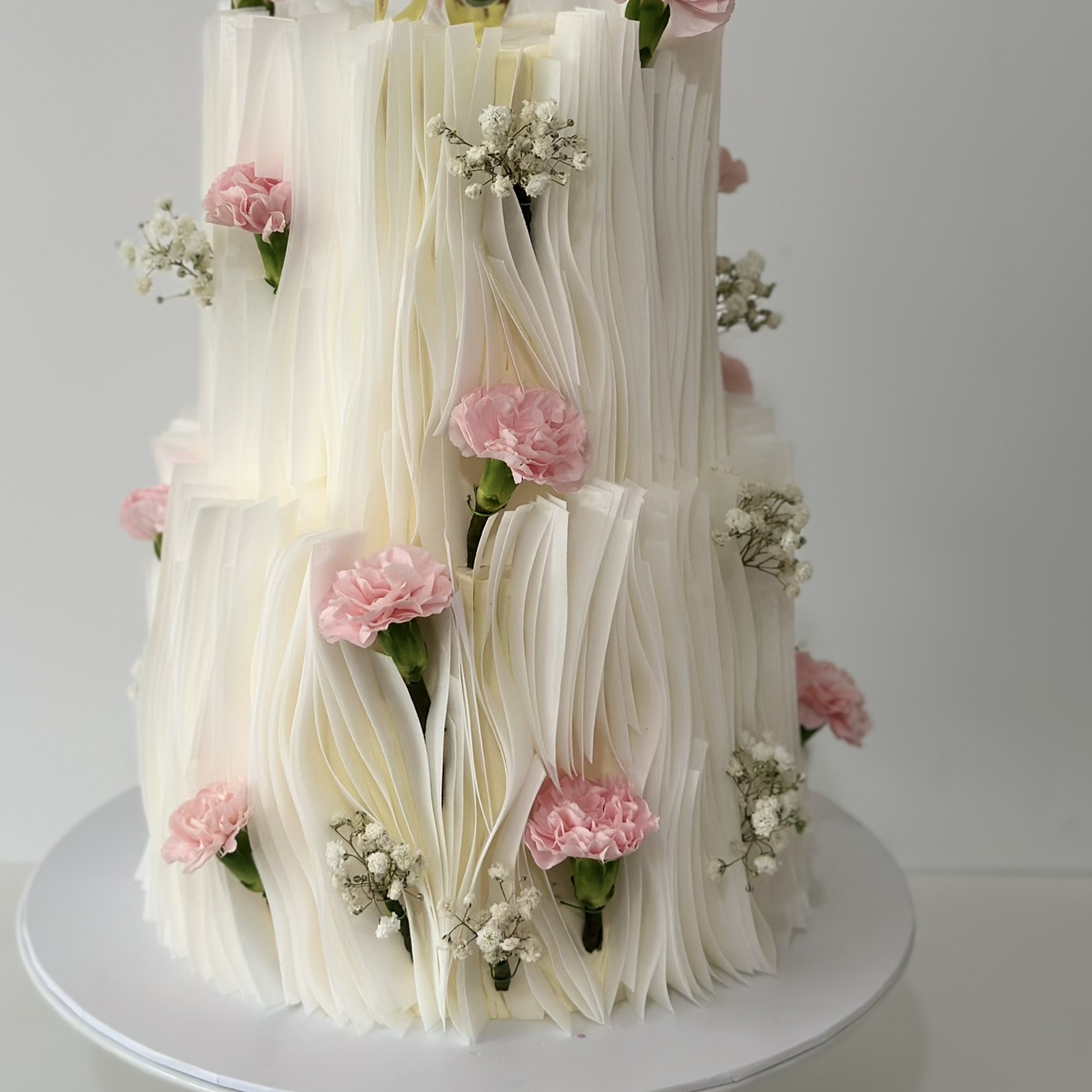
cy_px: 330
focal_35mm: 64
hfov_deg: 26.9
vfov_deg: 26.7
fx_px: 2284
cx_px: 497
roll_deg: -0.7
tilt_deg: -10.6
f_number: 1.78
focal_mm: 6.86
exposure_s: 1/100
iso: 125
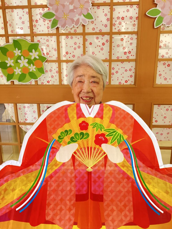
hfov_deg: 45.4
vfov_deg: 58.4
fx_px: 205
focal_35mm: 31
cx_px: 86
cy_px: 114
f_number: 2.4
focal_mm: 3.3
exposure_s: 1/33
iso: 400
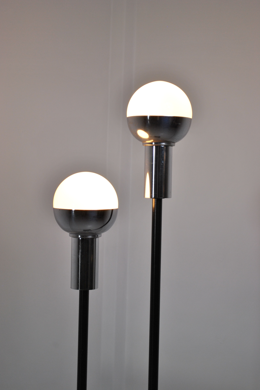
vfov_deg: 29.4
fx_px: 742
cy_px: 193
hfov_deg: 19.9
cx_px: 128
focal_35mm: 69
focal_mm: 45
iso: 220
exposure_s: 1/30
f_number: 5.3
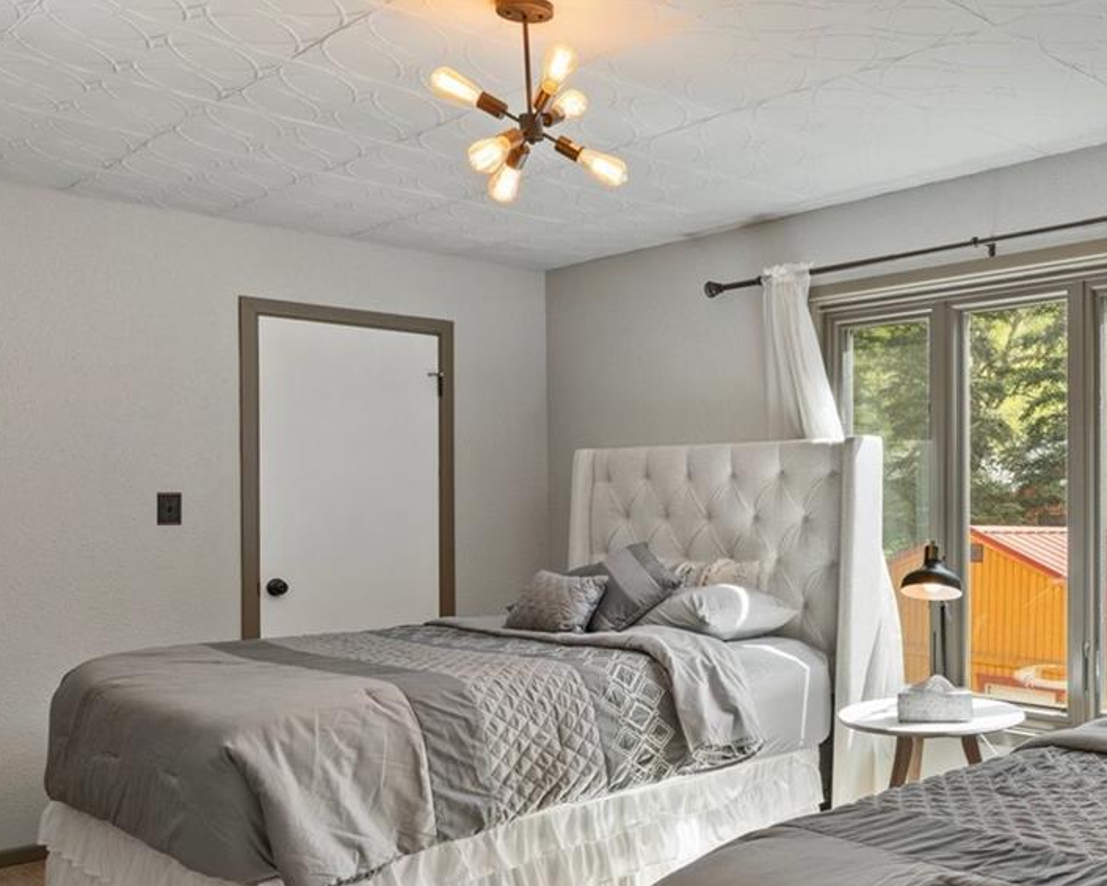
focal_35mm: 34
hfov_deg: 48.8
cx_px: 935
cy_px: 483
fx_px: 1114
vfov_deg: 43.3
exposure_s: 1/8
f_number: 8
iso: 400
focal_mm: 16
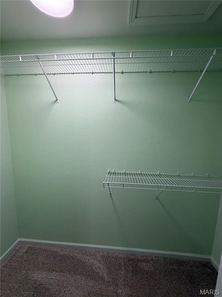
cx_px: 111
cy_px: 148
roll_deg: -1.1
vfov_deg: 102.1
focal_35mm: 14
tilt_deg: -8.7
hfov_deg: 85.7
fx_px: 120
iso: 200
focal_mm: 2.22
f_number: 2.2
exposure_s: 1/120
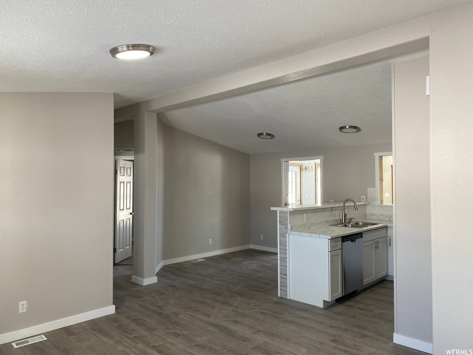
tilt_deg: +0.4
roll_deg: -0.7
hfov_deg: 67.3
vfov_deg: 53.1
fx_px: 355
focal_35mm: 26
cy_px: 178
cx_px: 236
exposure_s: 1/121
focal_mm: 4.25
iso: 80
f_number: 1.8
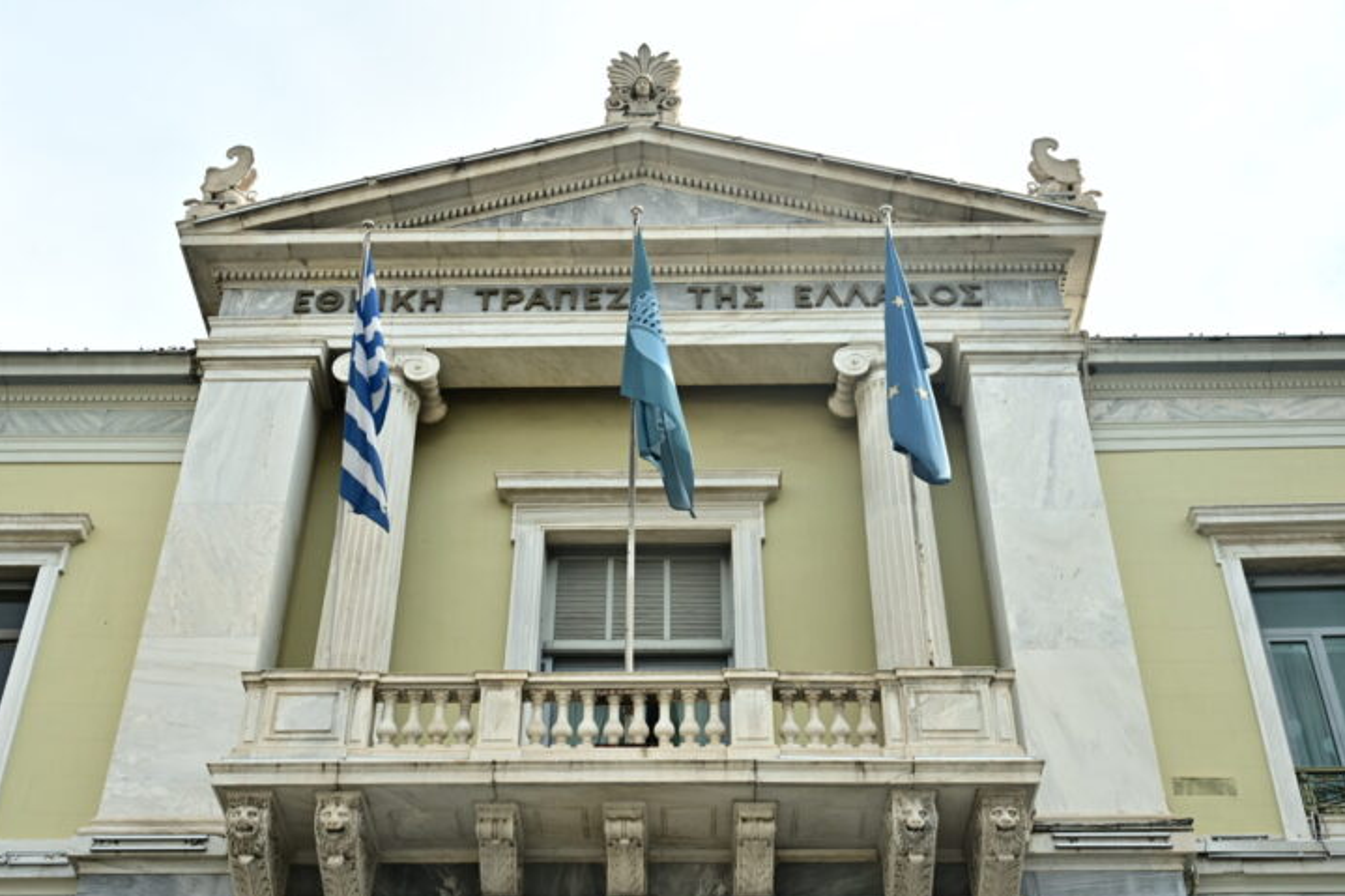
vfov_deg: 29.8
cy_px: 476
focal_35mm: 45
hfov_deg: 43.6
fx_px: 1681
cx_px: 647
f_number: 4
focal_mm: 42
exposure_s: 1/3200
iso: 640
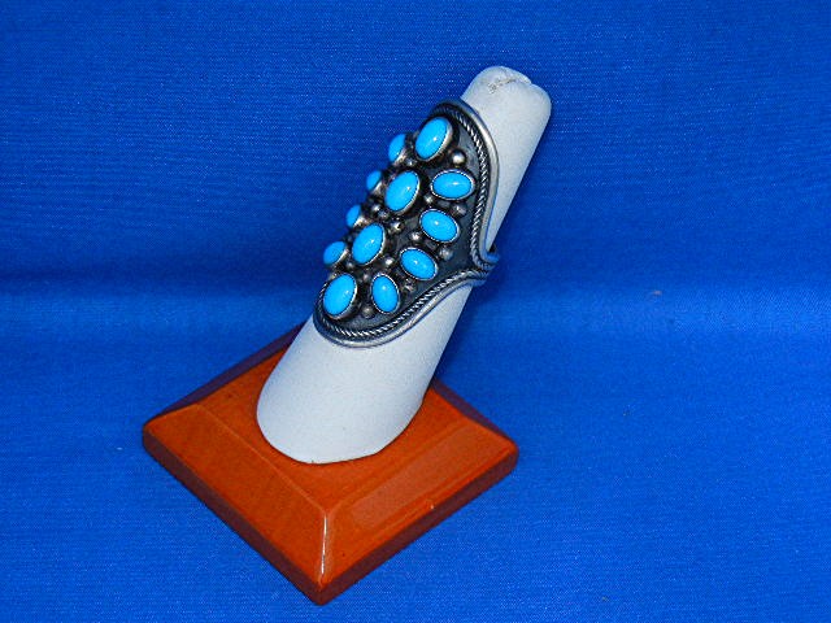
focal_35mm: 102
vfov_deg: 14.5
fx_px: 2449
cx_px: 416
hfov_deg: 19.3
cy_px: 312
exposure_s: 1/30
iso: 375
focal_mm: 18.3
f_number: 4.5
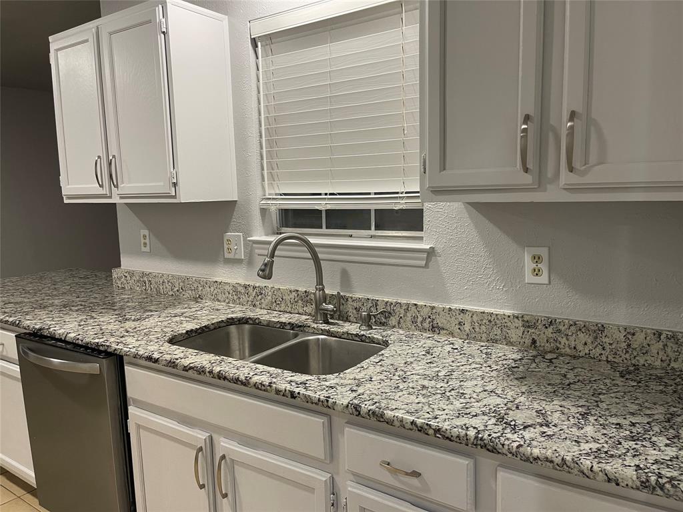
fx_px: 493
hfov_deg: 69.4
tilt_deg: -8.0
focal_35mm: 25
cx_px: 342
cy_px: 256
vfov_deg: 54.9
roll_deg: +1.1
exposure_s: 1/60
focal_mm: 5.1
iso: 125
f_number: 1.6
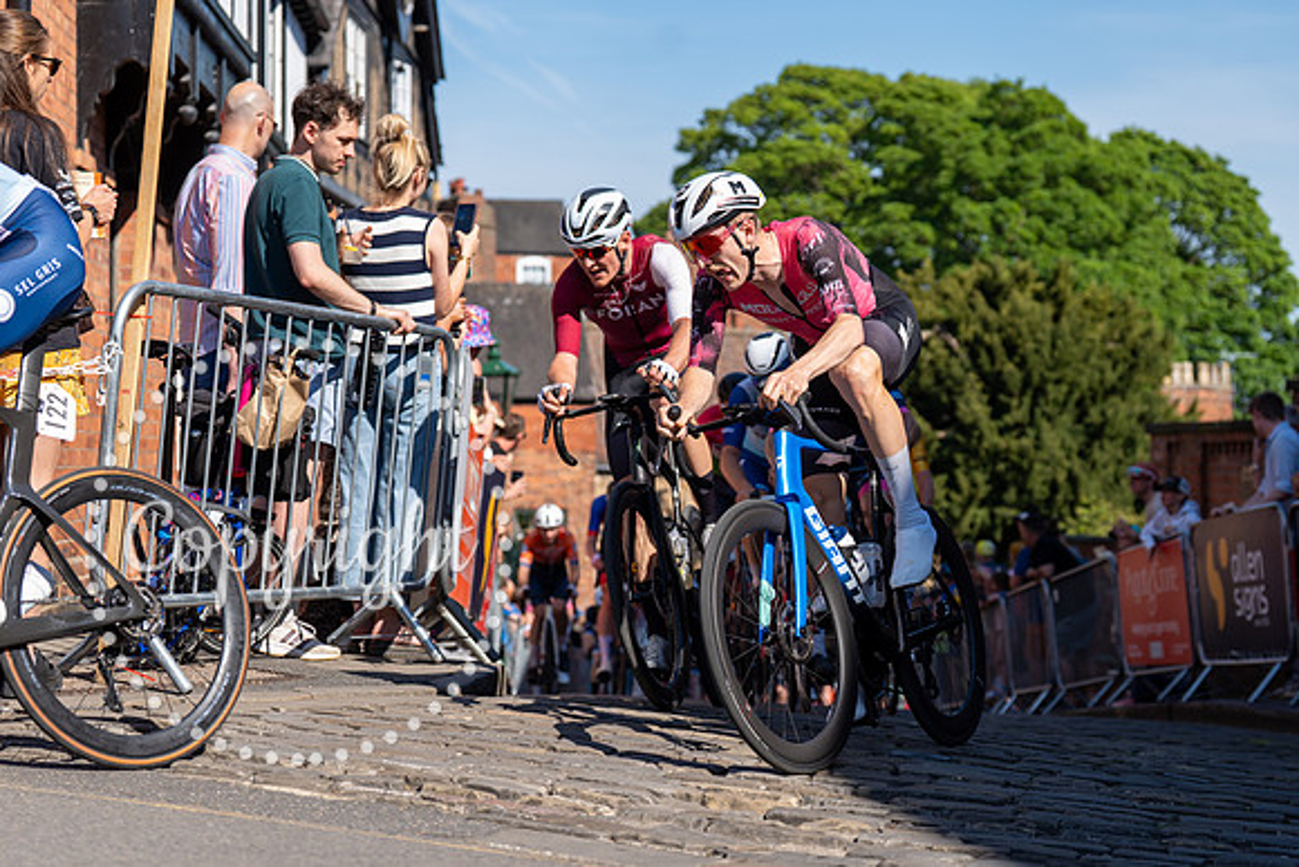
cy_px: 434
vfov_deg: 19.5
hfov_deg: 28.8
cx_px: 650
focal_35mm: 70
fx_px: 2526
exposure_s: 1/1000
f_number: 3.5
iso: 100
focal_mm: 70
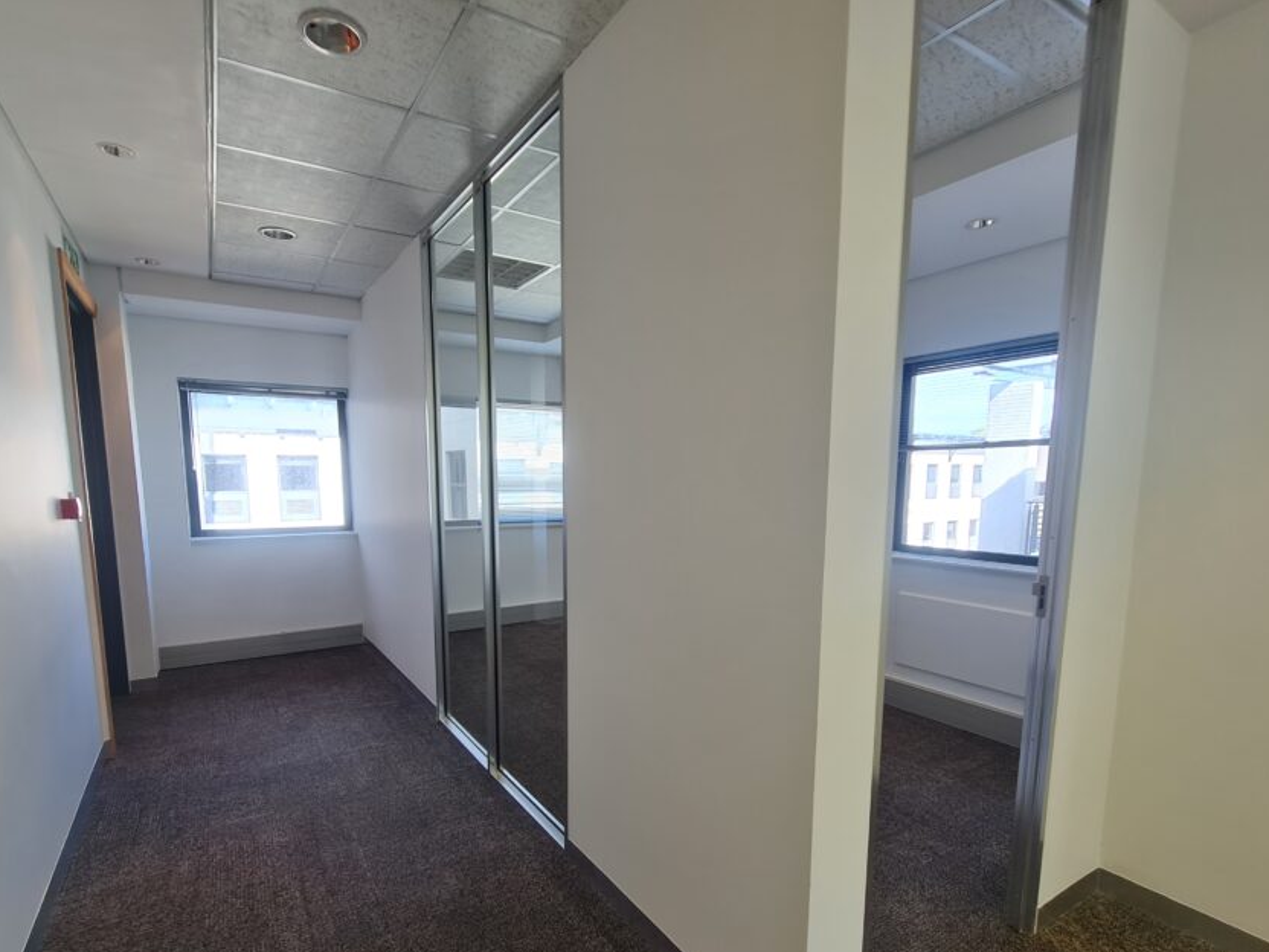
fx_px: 587
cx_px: 580
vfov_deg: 77.4
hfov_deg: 94.3
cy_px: 560
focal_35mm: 16
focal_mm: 2.2
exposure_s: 1/50
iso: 64
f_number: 2.2
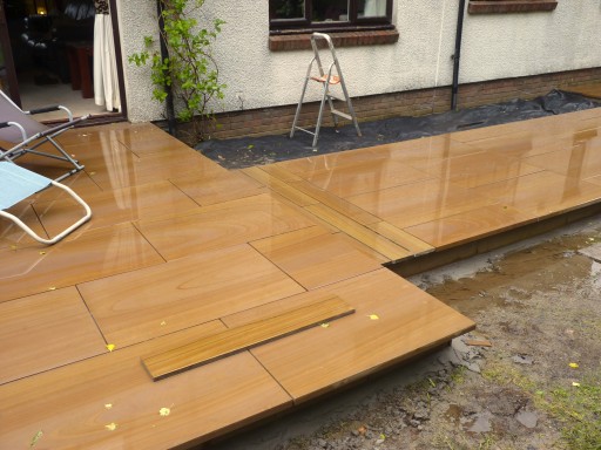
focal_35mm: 34
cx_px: 300
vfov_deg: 41.8
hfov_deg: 54.0
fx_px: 590
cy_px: 225
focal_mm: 6
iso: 80
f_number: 3
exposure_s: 1/80
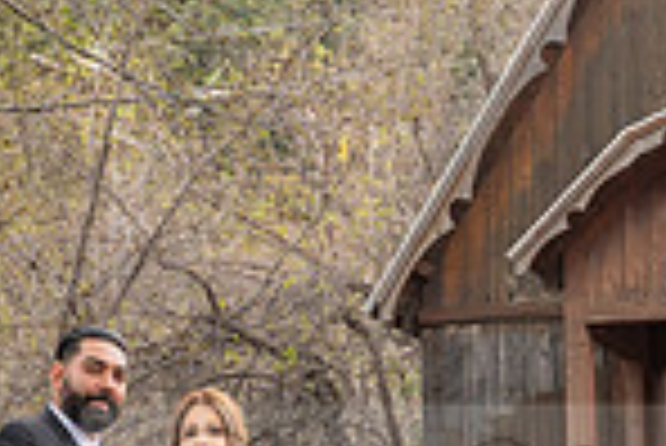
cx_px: 236
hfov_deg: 16.0
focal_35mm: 128
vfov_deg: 10.7
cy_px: 390
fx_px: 2370
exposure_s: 1/125
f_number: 5.6
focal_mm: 24
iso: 200
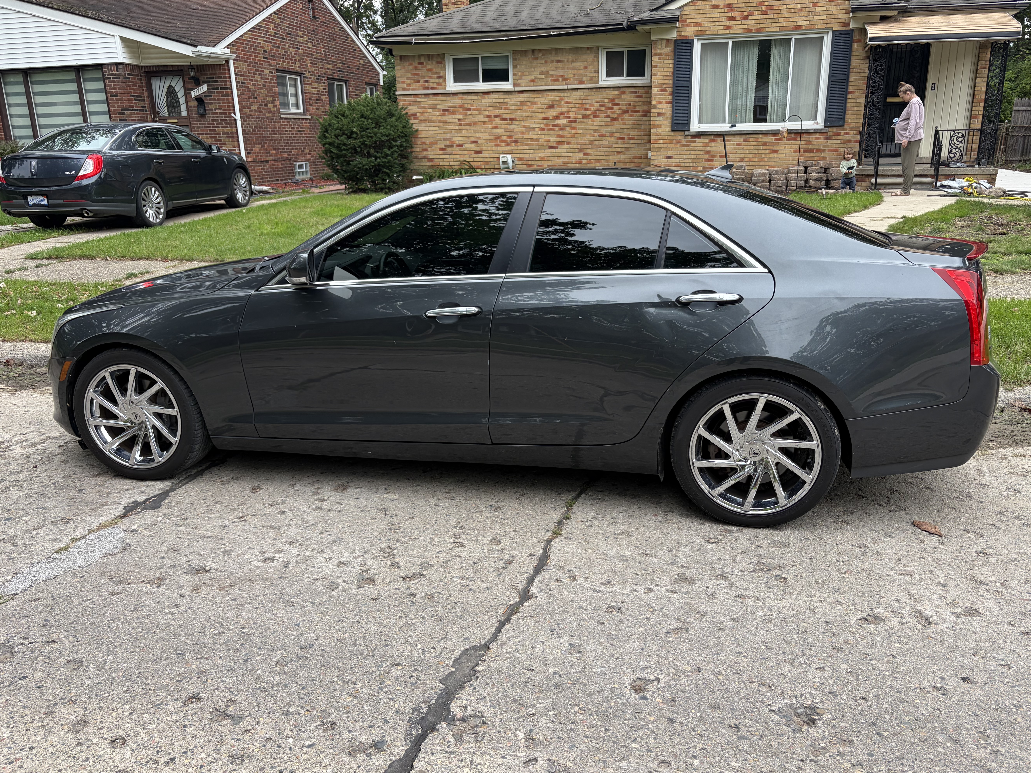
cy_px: 394
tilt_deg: -15.8
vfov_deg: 49.7
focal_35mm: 28
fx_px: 834
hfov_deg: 63.4
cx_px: 540
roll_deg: +1.7
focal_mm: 5.96
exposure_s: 1/414
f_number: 1.6
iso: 50
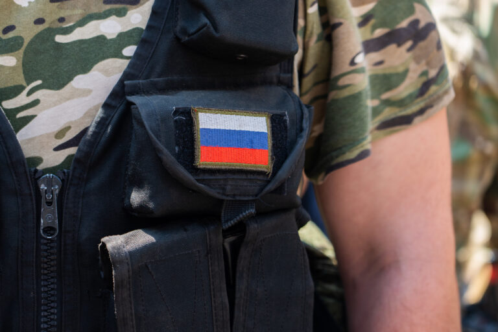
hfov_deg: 19.5
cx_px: 249
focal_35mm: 105
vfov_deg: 13.0
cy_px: 166
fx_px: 1452
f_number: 4
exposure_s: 1/500
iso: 500
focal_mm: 105
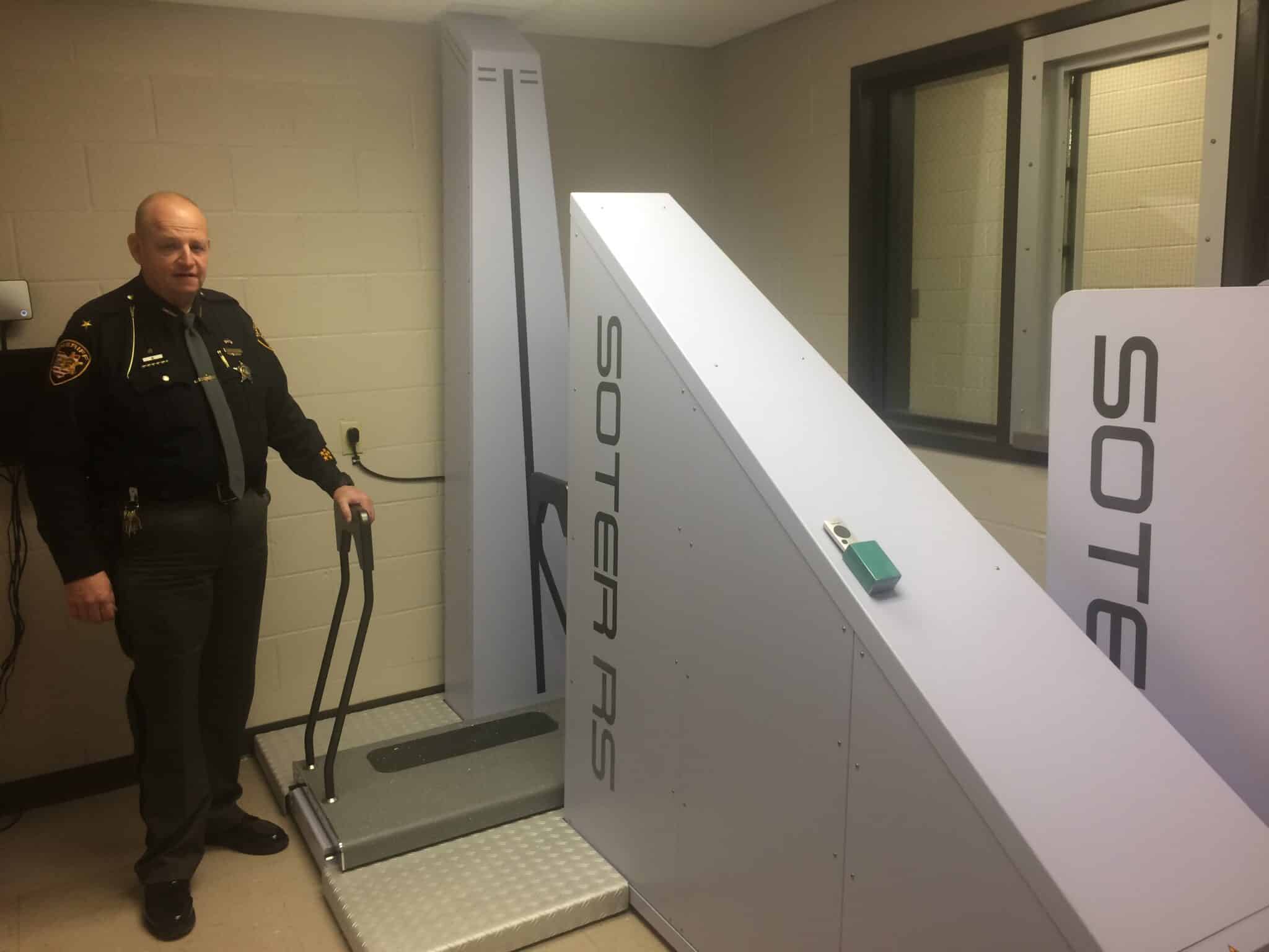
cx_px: 634
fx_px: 1063
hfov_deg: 61.7
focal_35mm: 29
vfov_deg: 48.2
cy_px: 476
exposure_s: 1/30
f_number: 2.2
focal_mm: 4.15
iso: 50
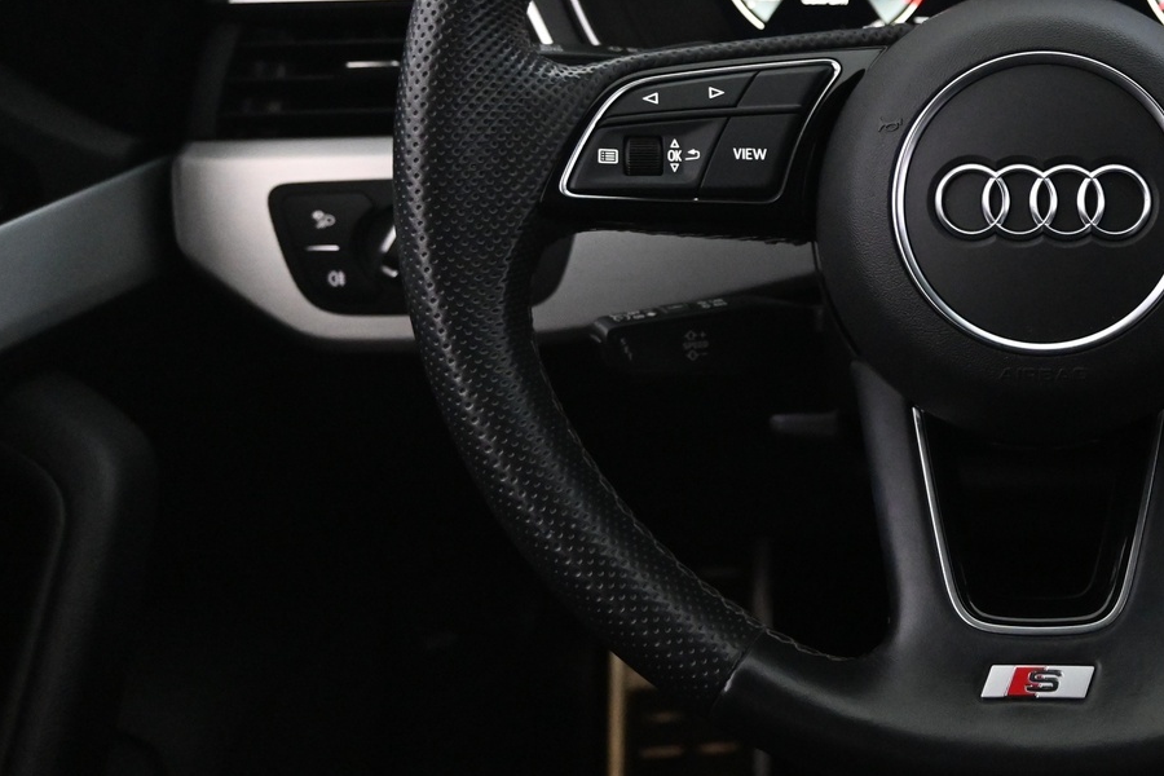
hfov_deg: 34.8
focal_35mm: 54
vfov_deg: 24.7
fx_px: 1746
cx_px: 1046
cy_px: 173
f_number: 3.8
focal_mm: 20
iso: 4500
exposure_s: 1/30
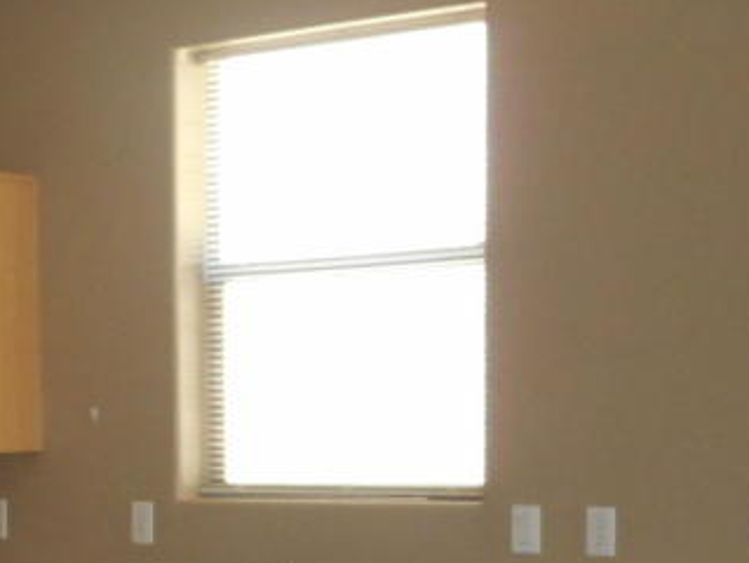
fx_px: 2361
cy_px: 654
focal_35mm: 109
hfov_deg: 17.2
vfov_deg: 13.3
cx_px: -155
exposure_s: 1/30
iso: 400
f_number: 4.2
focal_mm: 6
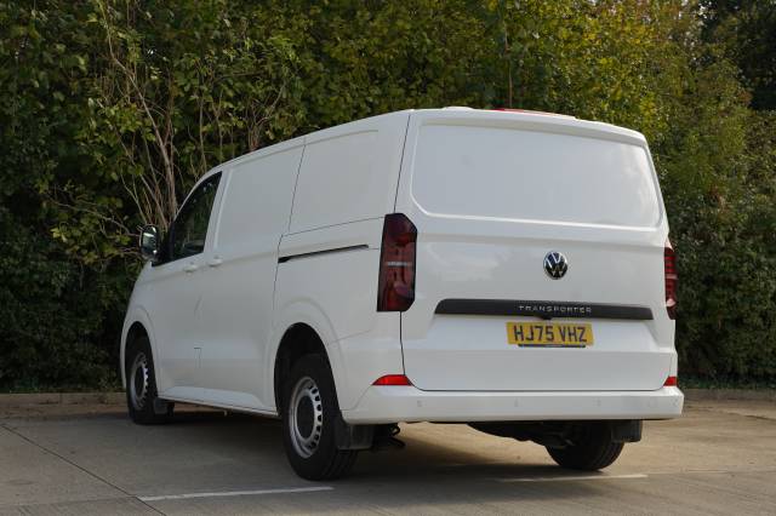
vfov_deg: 23.6
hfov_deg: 34.8
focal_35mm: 58
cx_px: 388
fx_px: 1239
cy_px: 258
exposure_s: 1/160
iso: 100
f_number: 6.3
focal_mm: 57.5
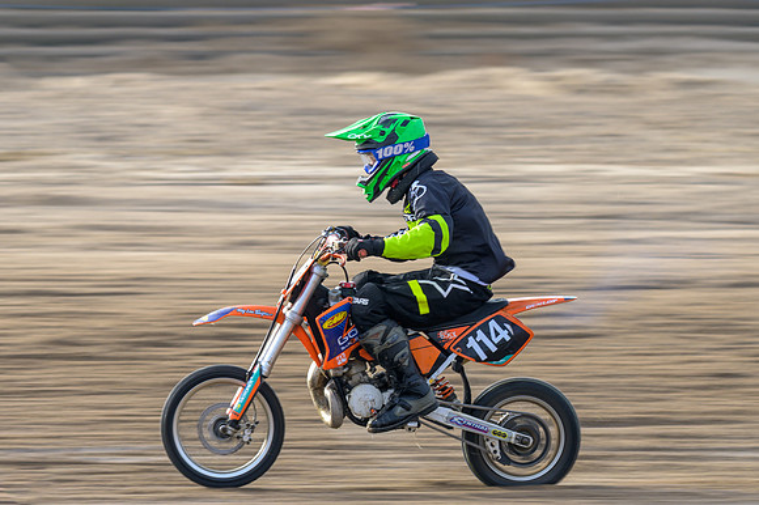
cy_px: 238
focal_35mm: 343
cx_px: 320
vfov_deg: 4.0
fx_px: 7232
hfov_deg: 6.0
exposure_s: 1/80
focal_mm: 180
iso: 72
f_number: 8
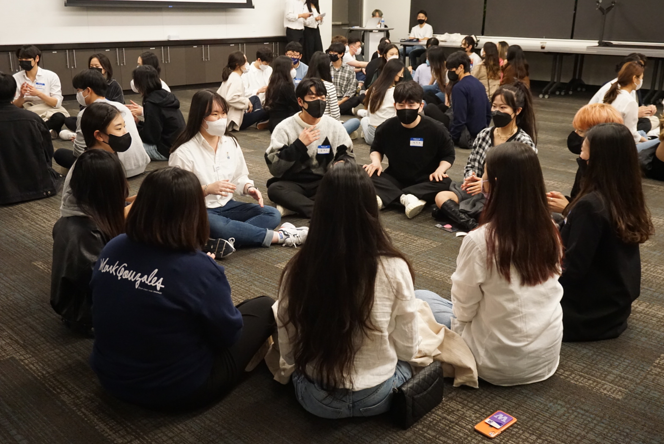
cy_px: 218
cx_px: 328
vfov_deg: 37.4
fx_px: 655
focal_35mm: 36
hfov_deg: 53.7
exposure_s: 1/125
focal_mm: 23
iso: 3200
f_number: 4
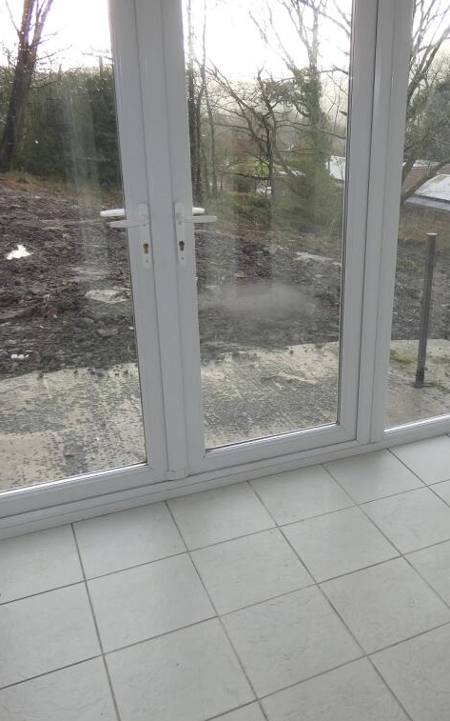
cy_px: 362
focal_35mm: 33
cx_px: 367
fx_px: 648
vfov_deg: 58.1
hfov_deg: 36.8
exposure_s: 1/60
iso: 80
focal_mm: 4.1
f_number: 3
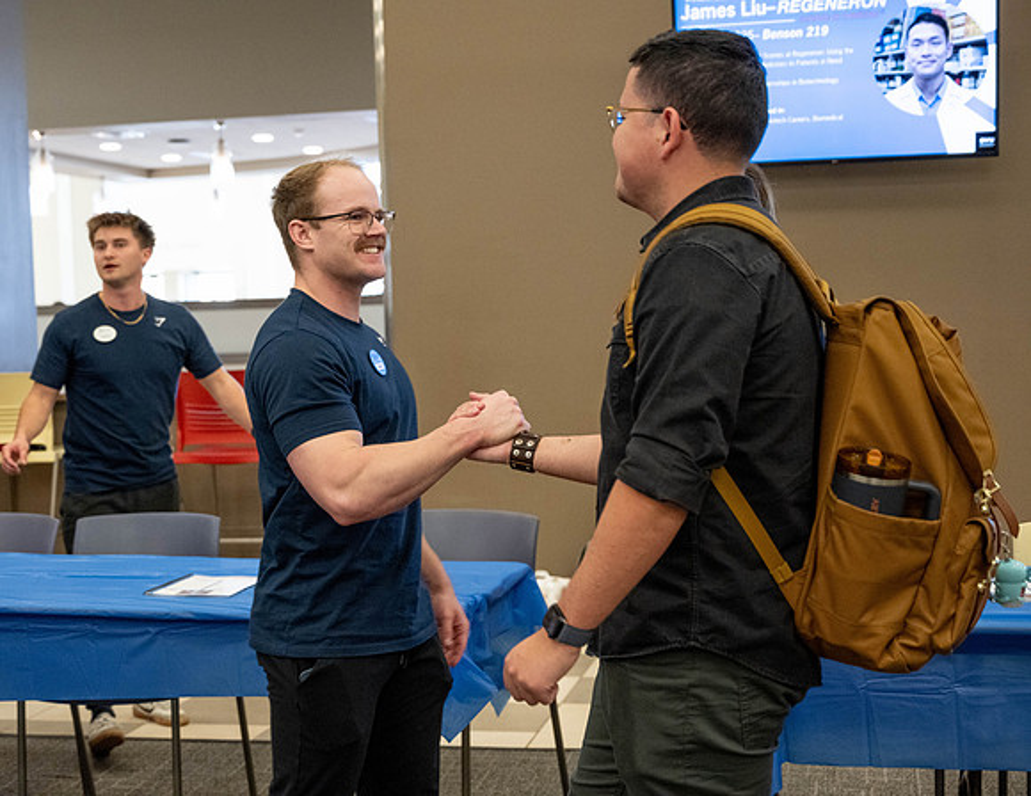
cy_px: 398
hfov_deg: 33.8
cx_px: 433
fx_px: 1693
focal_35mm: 56
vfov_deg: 26.5
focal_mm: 51
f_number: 4
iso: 2000
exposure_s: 1/200
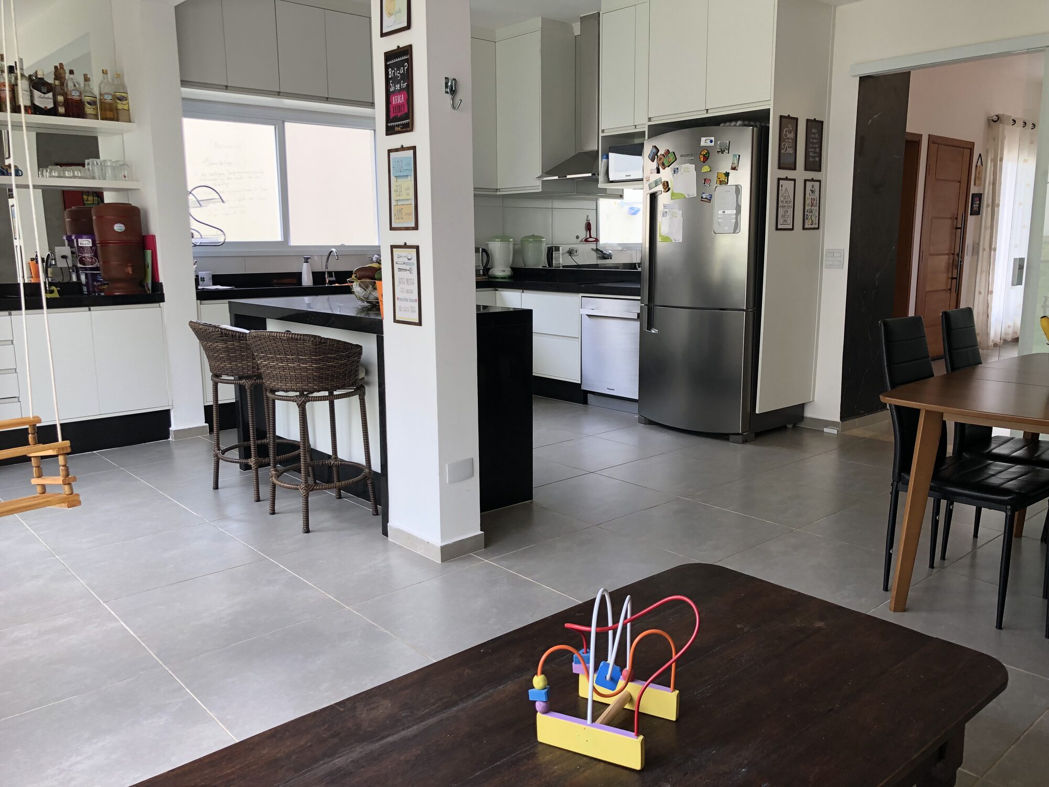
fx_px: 849
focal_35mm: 28
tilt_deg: -10.2
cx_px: 524
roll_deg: +0.8
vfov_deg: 49.7
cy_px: 394
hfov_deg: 63.4
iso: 40
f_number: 1.8
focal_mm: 4
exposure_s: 1/120
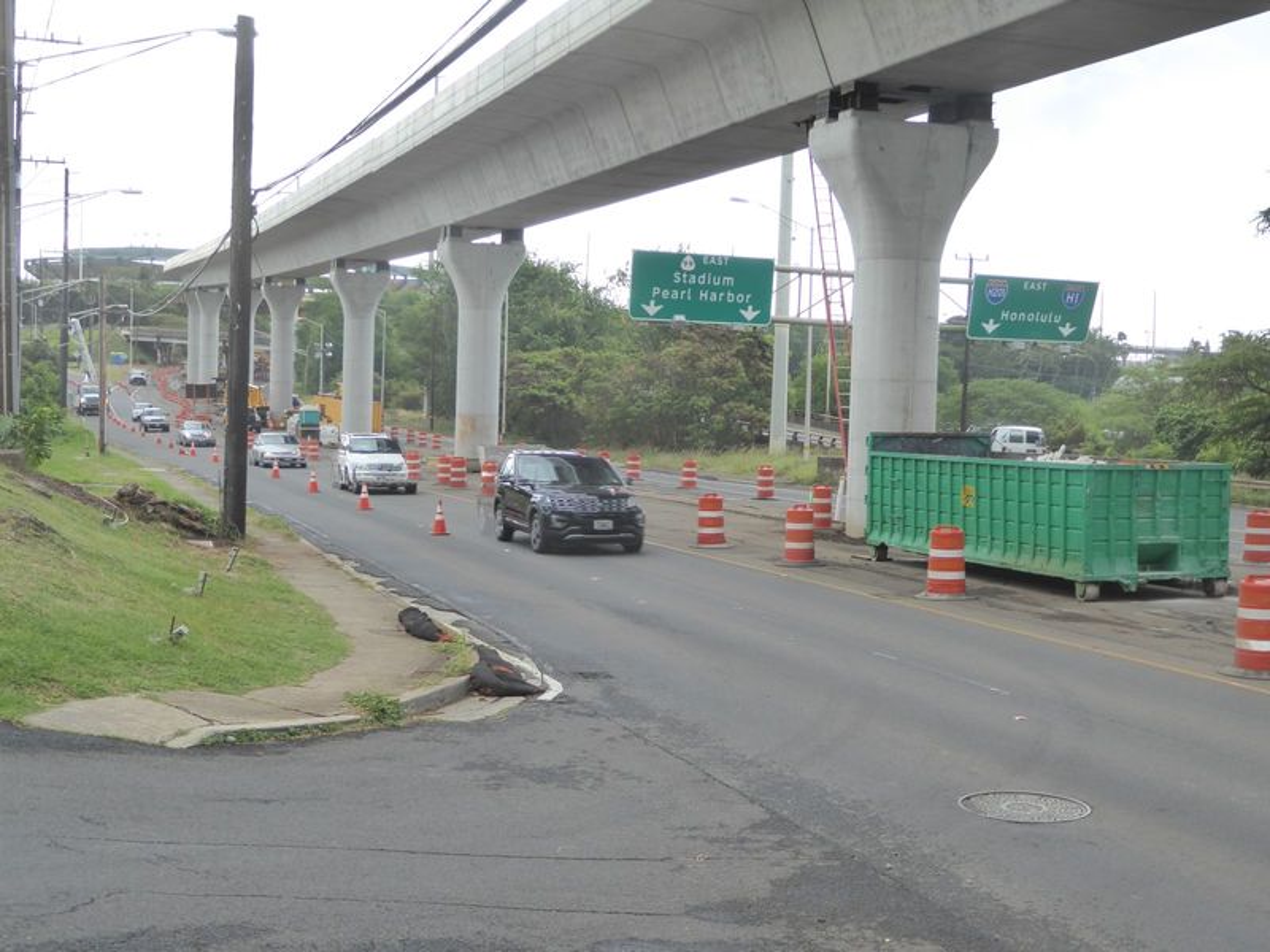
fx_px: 1798
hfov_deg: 38.9
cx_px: 635
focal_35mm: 49
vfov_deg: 29.7
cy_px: 476
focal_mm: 8.4
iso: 160
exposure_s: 1/160
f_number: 4
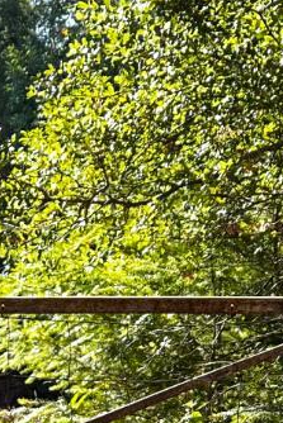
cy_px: 236
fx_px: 1319
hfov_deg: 11.1
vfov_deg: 18.2
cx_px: -282
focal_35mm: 112
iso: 80
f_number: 1.78
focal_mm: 6.86
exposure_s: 1/180
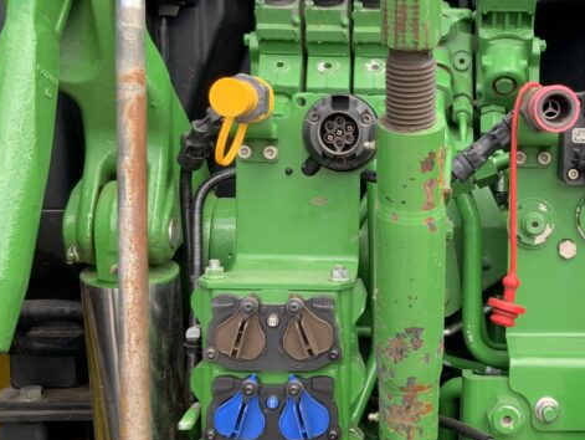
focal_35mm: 63
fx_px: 1065
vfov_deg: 23.3
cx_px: 487
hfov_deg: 29.8
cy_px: 249
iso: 16
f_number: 1.8
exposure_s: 1/164
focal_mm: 3
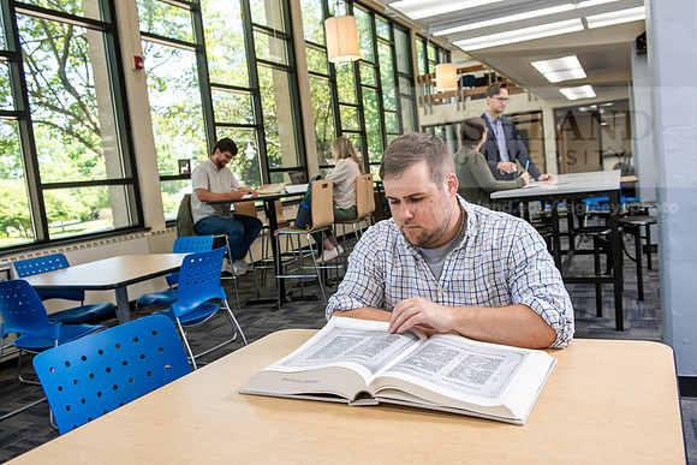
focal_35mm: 31
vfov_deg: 42.3
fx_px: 600
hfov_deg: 60.3
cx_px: 348
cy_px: 232
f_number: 5.6
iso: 1250
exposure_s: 1/160
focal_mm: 31
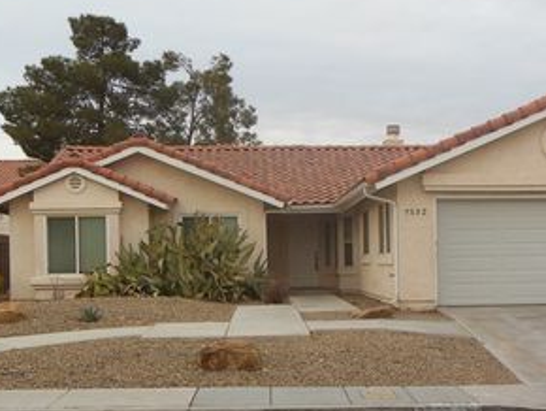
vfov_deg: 29.0
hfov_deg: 38.0
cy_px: 265
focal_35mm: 50
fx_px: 789
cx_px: 324
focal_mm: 5.2
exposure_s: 1/400
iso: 125
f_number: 3.3
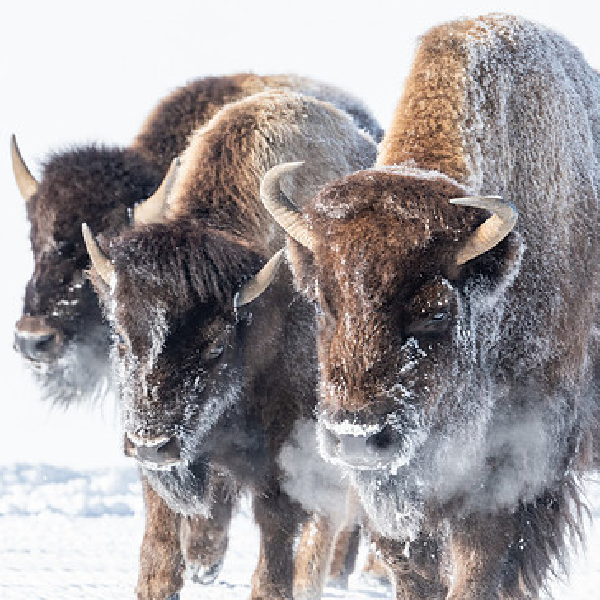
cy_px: 307
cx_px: 374
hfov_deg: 2.2
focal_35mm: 813
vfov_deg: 2.2
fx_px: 15943
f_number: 10
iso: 450
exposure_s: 1/640
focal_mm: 500
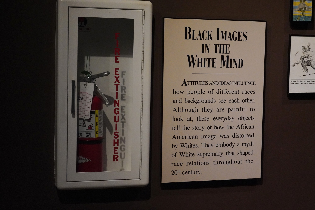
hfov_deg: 33.4
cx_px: 158
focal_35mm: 60
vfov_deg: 22.6
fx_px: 525
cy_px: 105
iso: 8000
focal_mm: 60
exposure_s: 1/100
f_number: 5.6
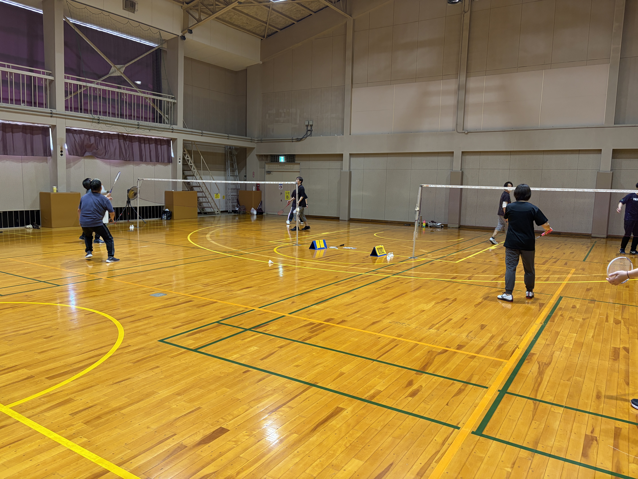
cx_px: 319
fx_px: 479
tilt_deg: -4.1
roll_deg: -1.5
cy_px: 240
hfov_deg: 67.3
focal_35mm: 26
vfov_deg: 53.1
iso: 160
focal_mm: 5.96
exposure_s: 1/60
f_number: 1.6
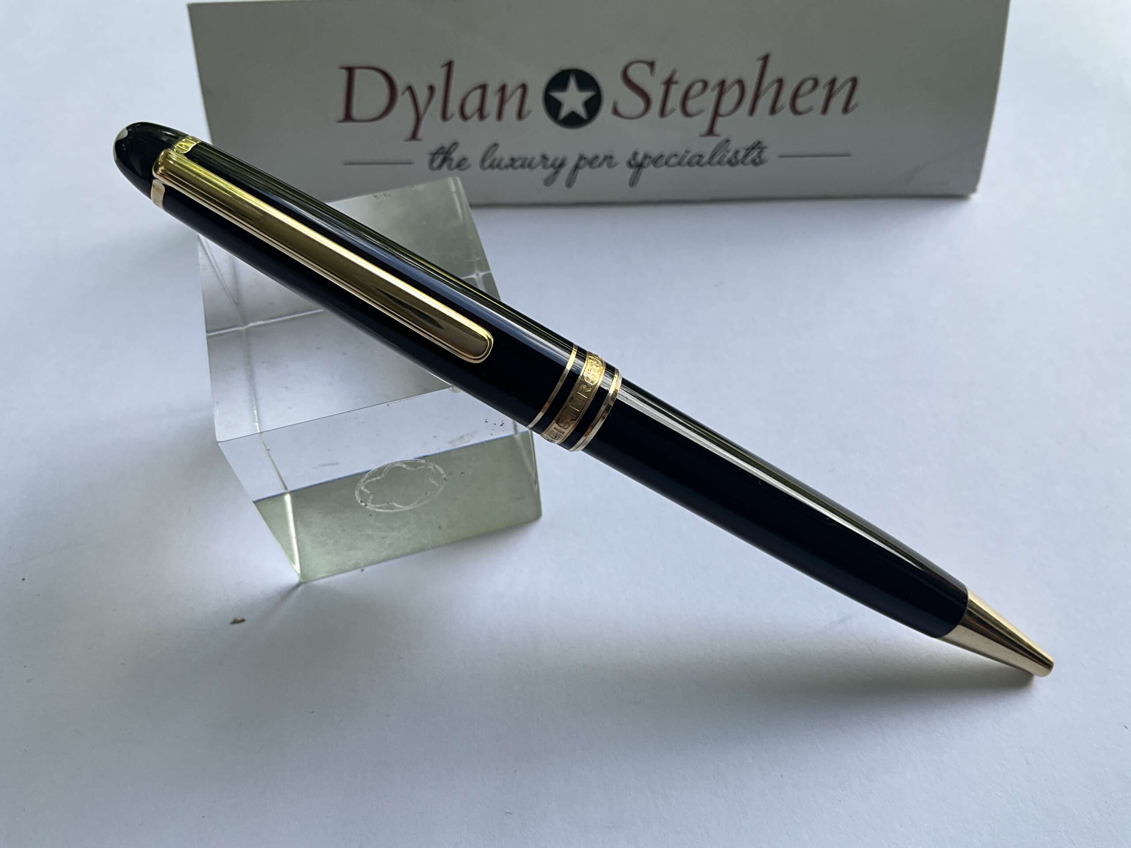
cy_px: 424
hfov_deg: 61.7
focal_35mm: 29
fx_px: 948
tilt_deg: -55.9
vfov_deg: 48.2
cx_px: 566
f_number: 1.8
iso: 20
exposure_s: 1/164
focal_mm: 3
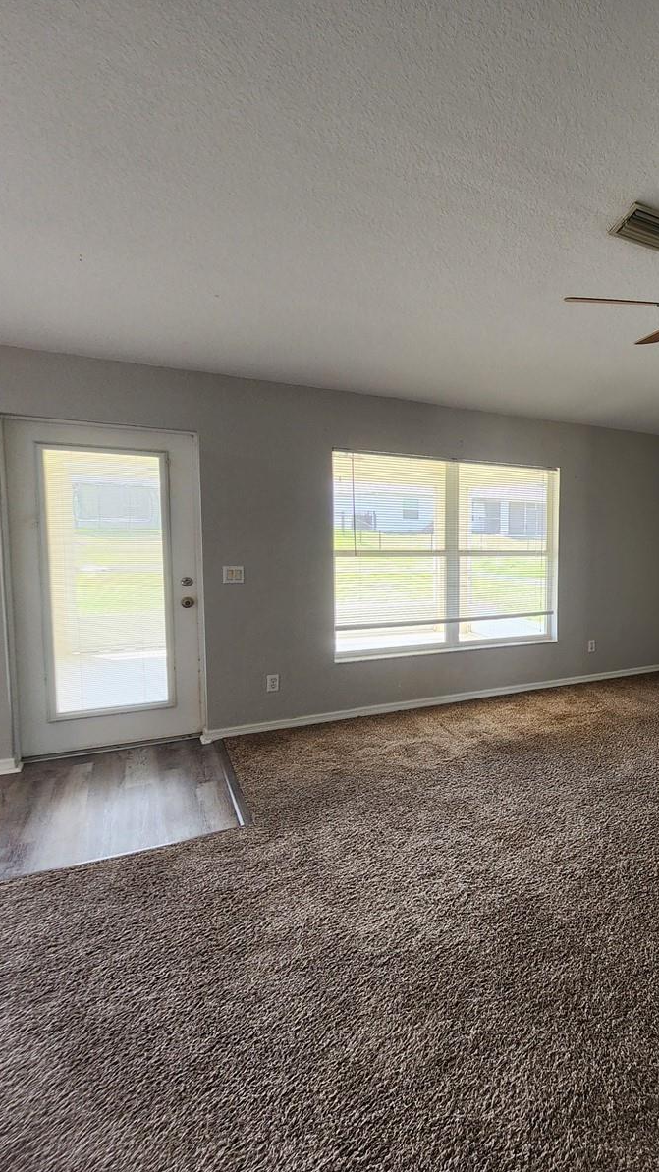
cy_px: 585
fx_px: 590
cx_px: 653
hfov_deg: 48.5
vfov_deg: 89.6
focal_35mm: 19
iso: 160
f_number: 2.2
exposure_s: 1/60
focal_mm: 2.2
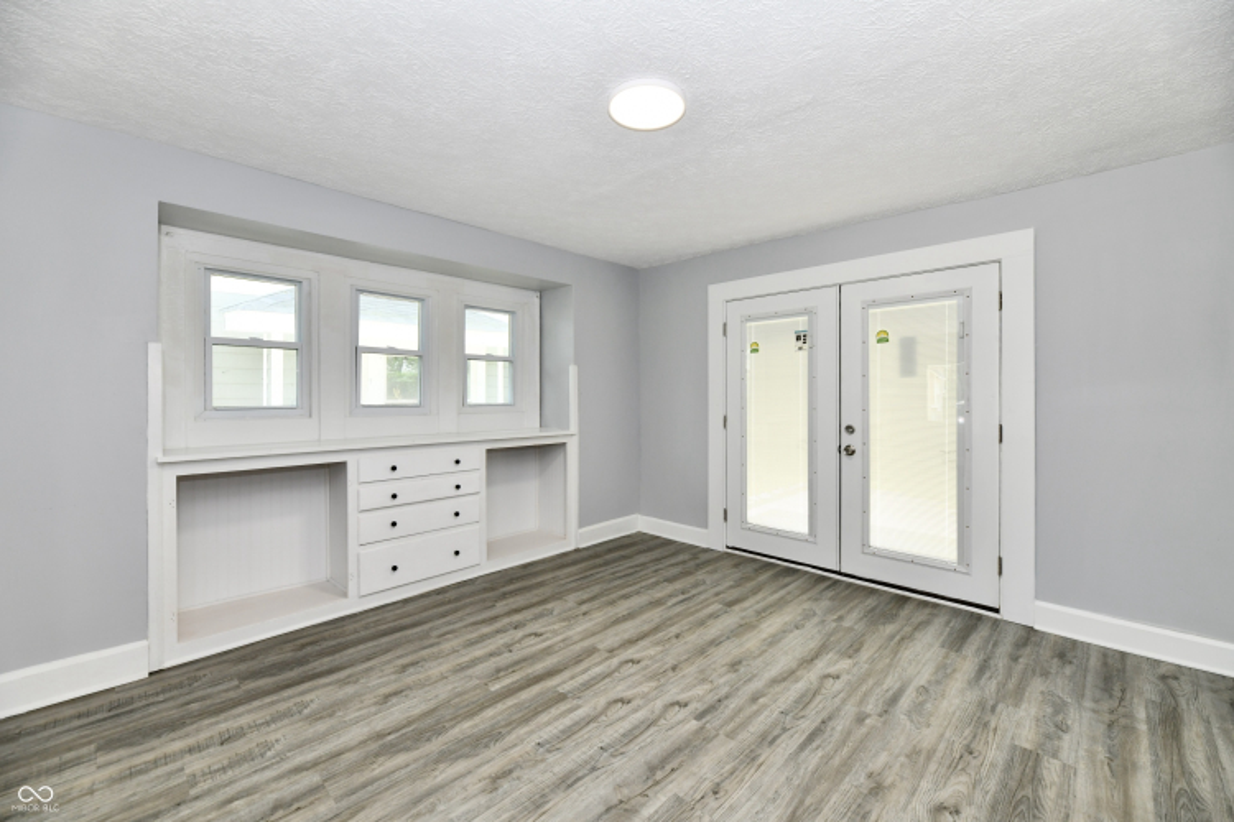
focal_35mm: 14
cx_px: 617
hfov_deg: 104.3
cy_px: 411
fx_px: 480
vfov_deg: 81.2
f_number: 6.3
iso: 640
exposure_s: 1/60
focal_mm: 14
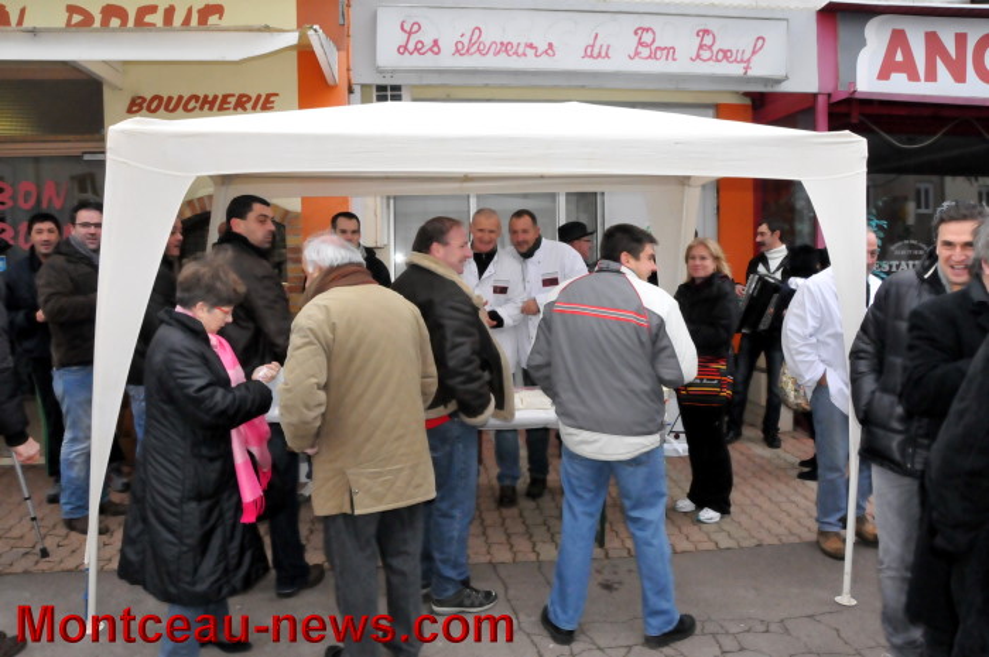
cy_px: 328
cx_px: 494
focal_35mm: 27
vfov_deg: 47.8
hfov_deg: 67.4
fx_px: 741
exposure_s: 1/250
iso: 3200
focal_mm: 18
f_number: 13
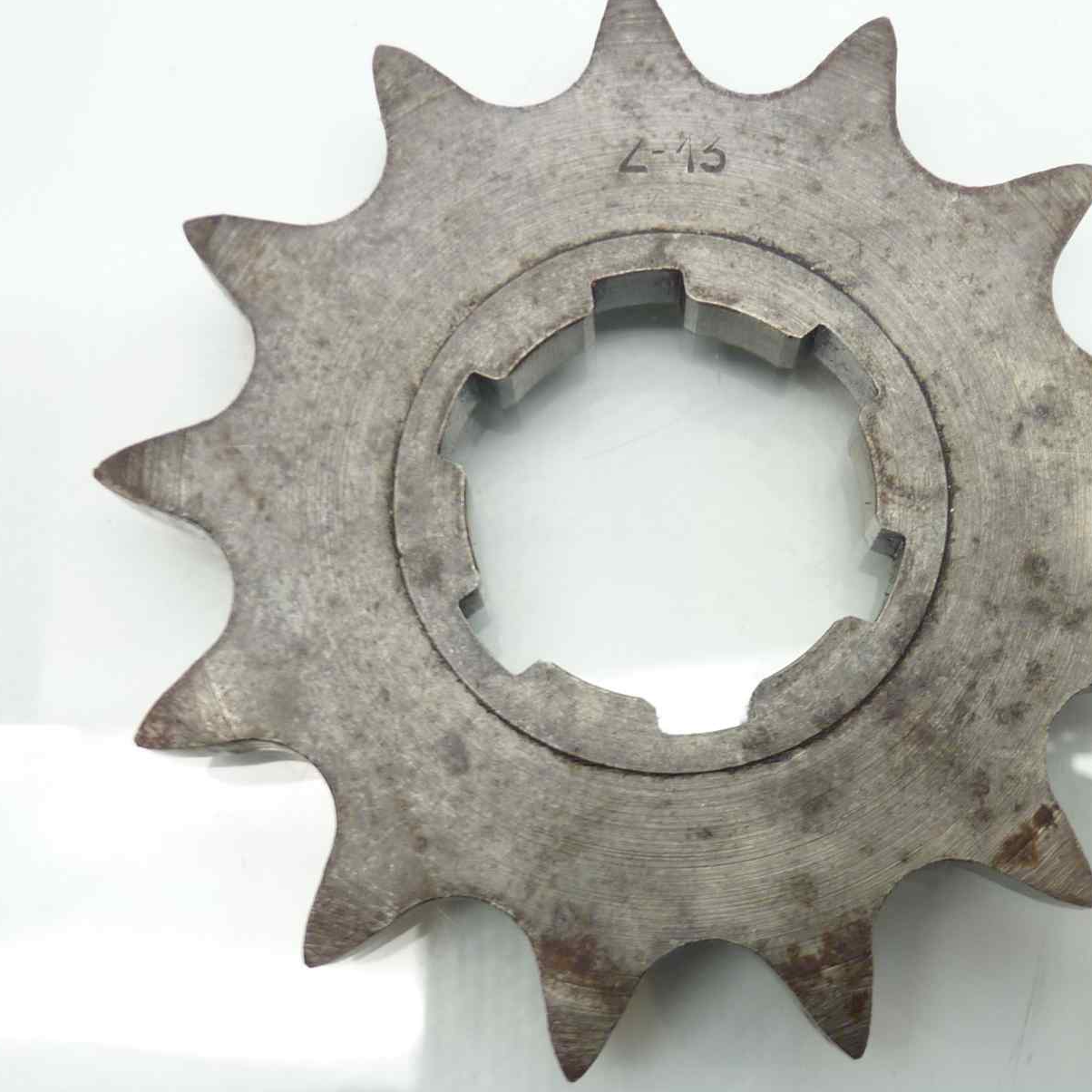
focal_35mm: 47
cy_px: 679
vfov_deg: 35.9
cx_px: 684
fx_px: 1677
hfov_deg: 35.9
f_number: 3.3
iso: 80
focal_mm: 4.1
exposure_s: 1/10
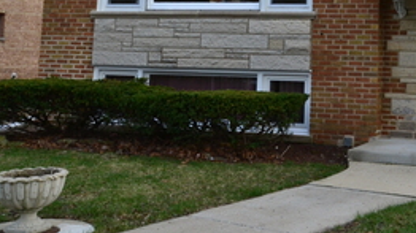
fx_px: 720
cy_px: -44
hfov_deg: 30.9
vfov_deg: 17.6
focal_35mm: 65
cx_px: 367
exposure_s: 1/200
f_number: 10
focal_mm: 17
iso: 400
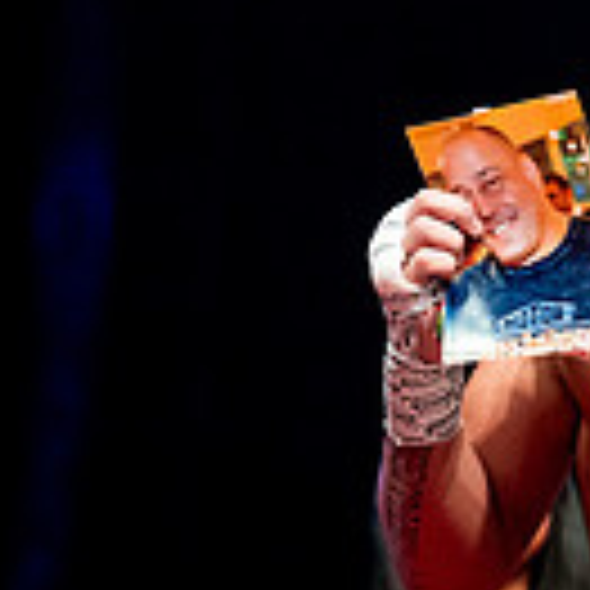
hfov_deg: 4.9
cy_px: 209
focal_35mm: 350
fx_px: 6749
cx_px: 1108
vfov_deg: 5.0
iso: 4000
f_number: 2.8
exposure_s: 1/1000
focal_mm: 93
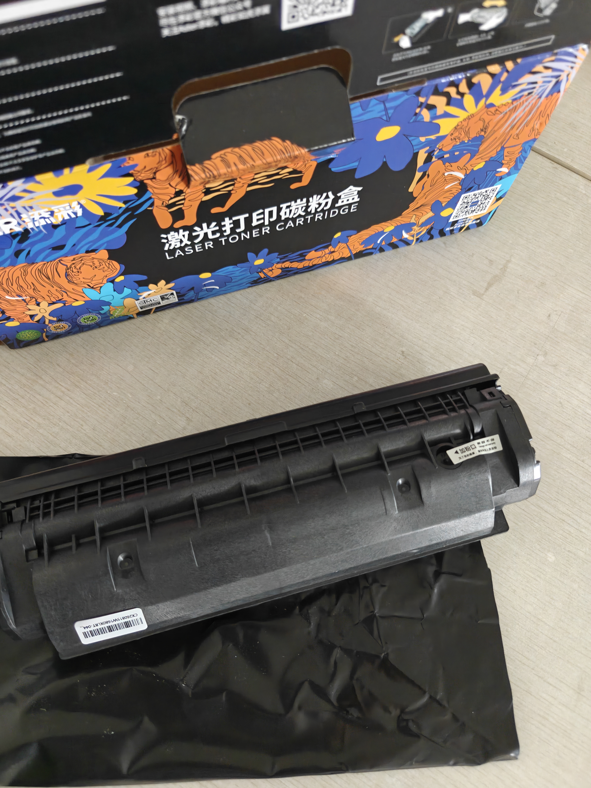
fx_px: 524
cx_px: 296
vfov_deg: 73.9
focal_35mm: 23
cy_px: 394
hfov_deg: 58.9
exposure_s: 1/212
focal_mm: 6.06
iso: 3200
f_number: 1.6
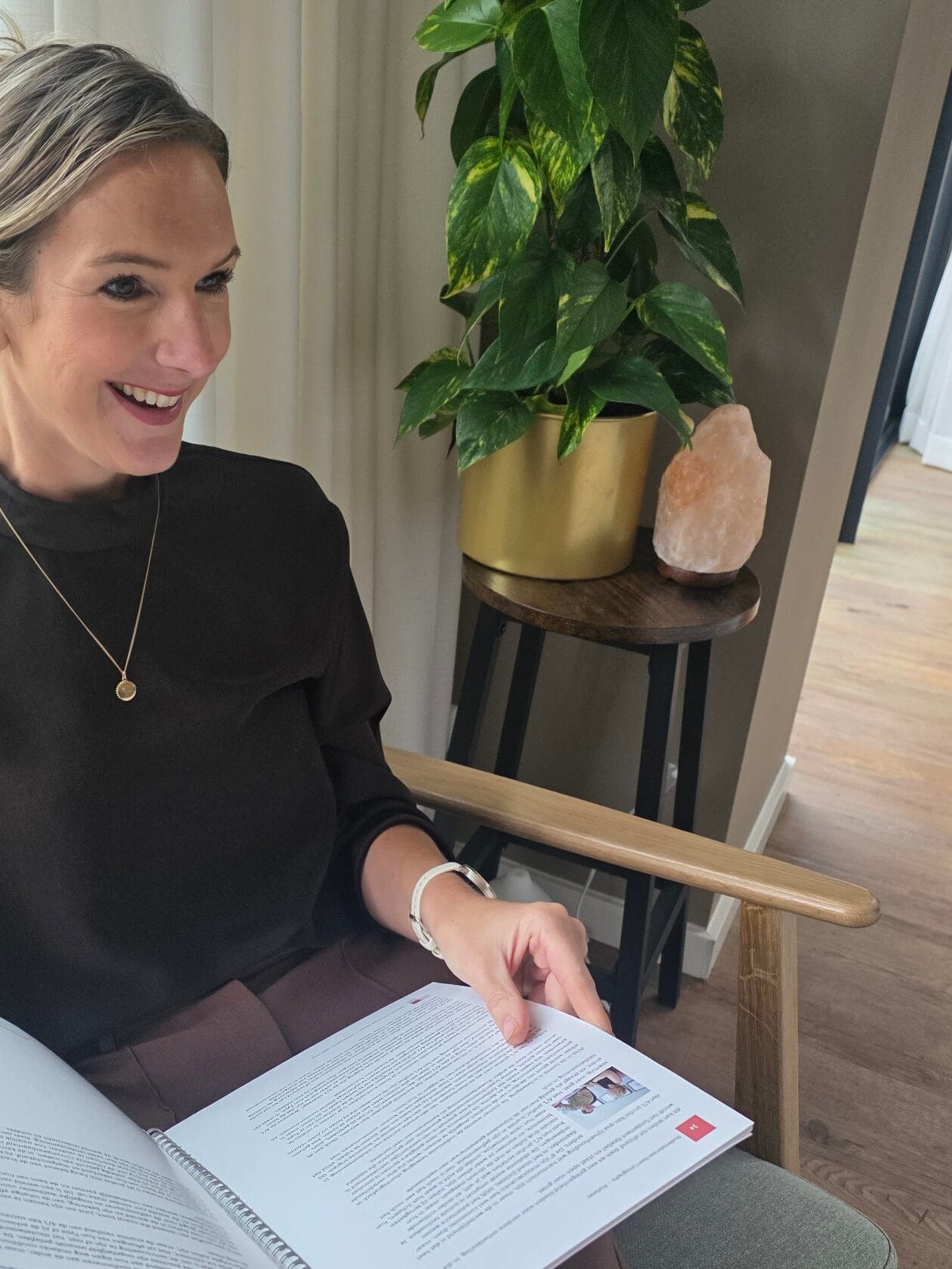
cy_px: 653
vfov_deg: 52.6
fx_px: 1283
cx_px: 339
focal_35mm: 35
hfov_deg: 40.3
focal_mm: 6.3
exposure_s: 1/180
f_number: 1.7
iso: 200
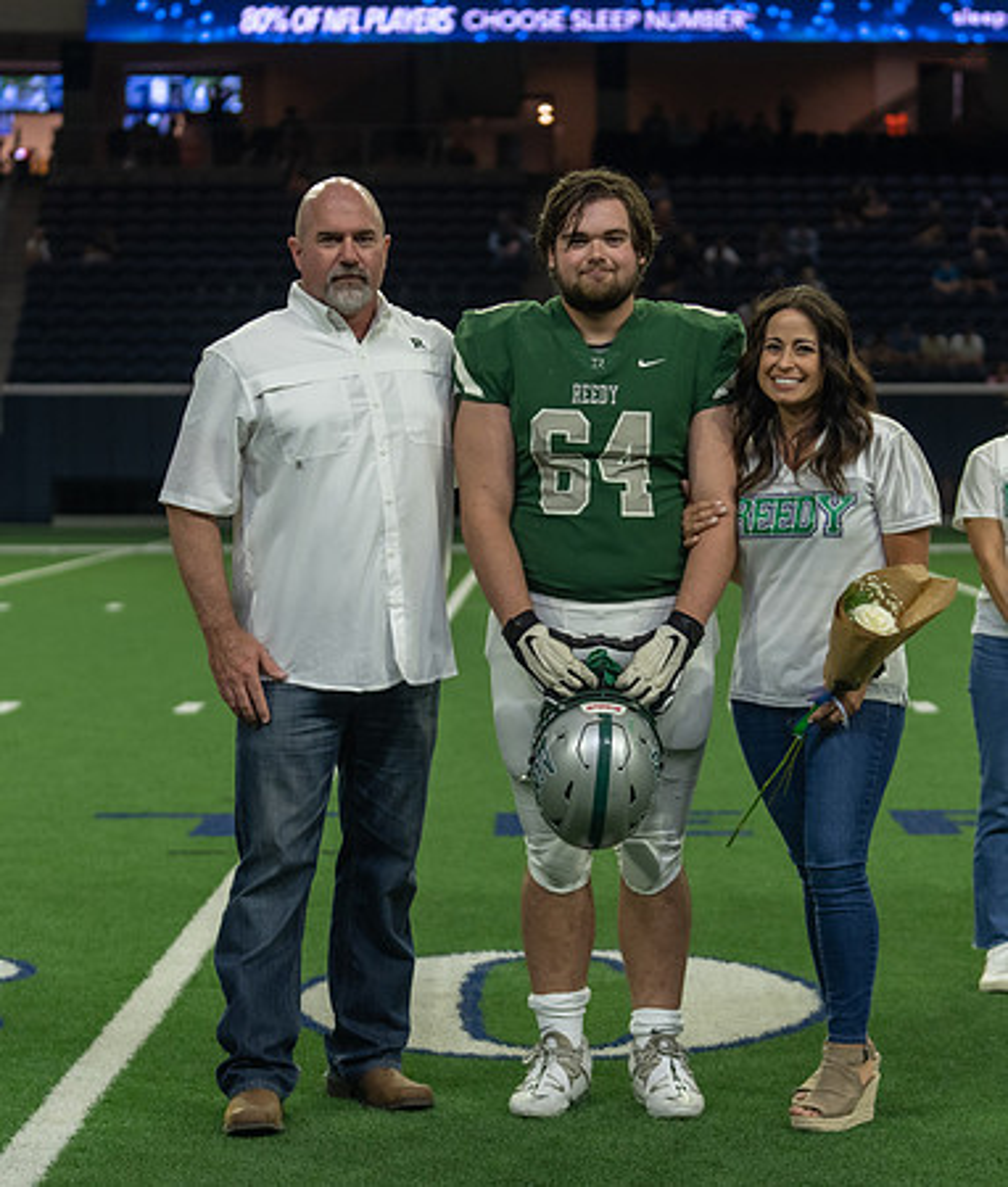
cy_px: 597
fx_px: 3911
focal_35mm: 109
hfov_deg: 14.7
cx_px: 597
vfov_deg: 17.3
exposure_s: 1/320
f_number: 2.8
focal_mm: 70
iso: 1000
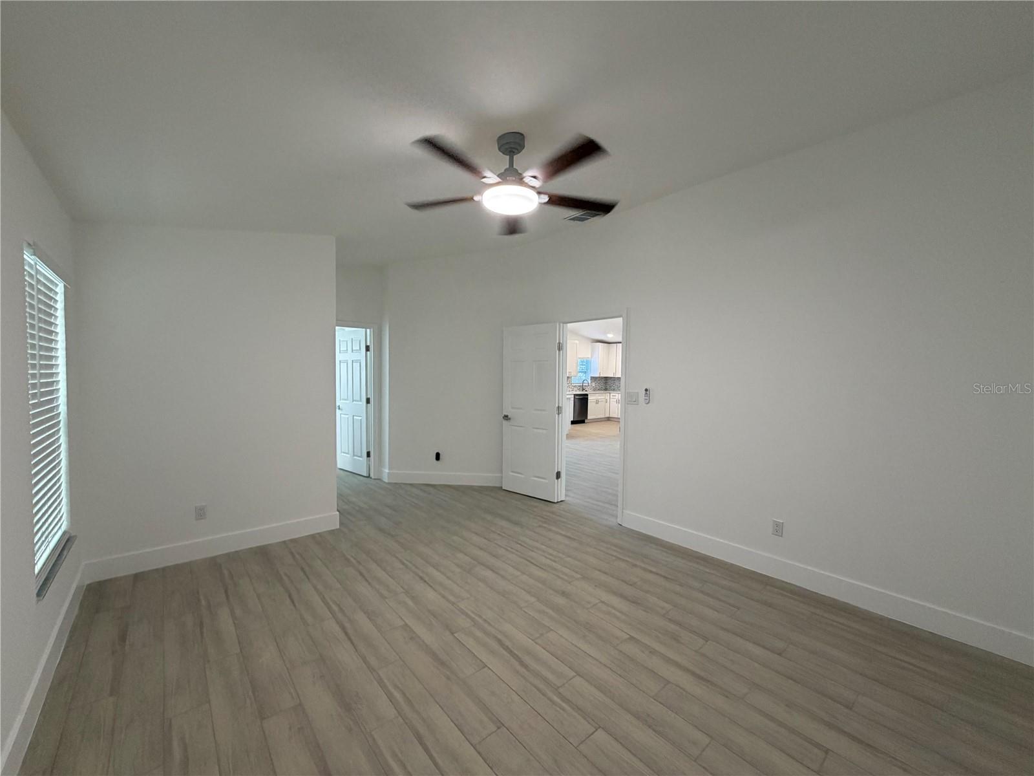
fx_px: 418
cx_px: 517
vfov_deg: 85.7
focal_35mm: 14
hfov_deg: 102.1
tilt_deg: -1.3
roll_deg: +0.0
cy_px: 388
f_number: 2.2
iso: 250
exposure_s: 1/120
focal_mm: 2.22
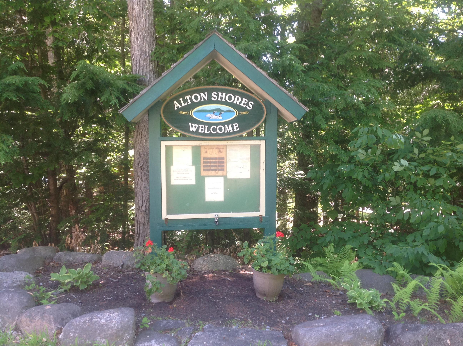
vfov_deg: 40.6
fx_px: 467
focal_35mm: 35
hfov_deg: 52.7
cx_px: 232
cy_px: 173
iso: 50
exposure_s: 1/60
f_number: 2.4
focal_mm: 4.28
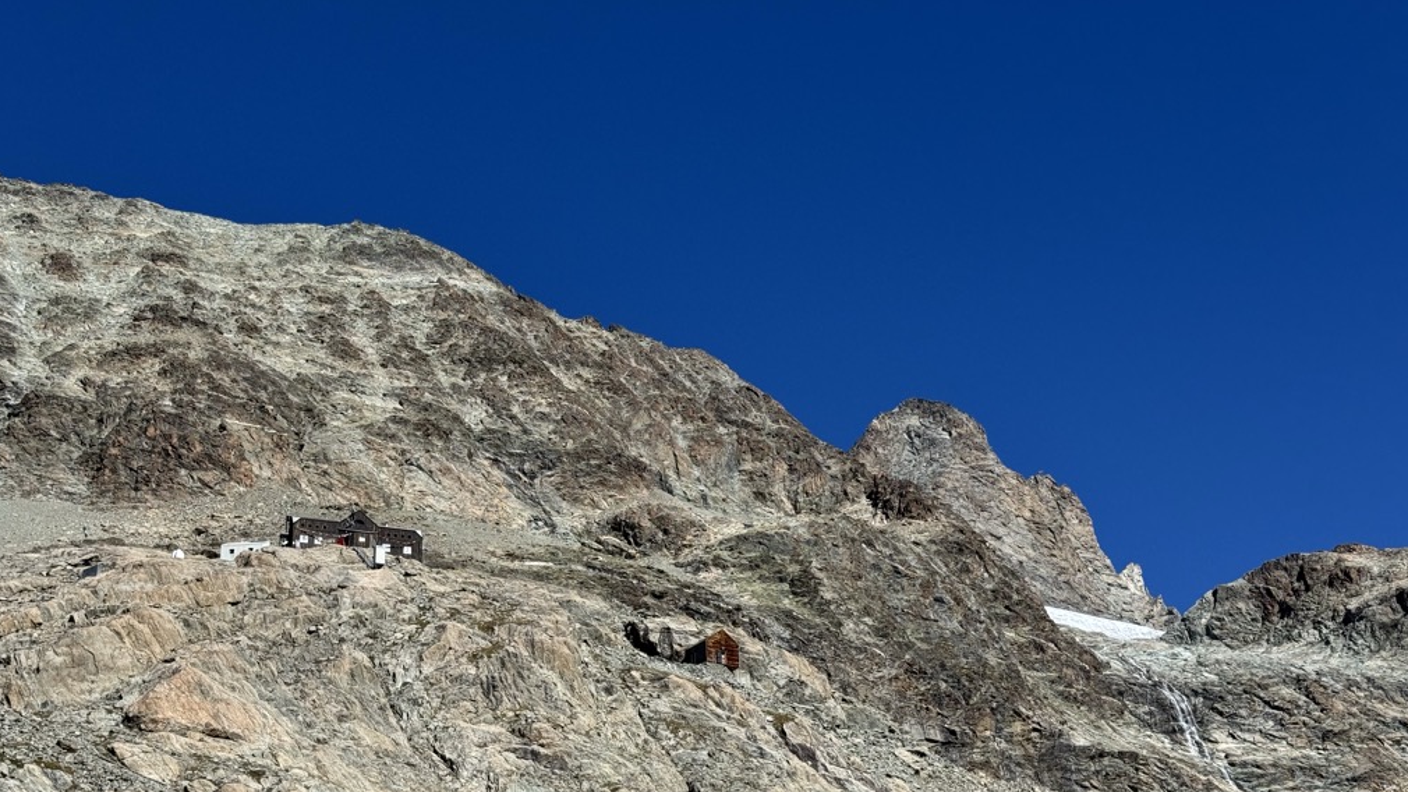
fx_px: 1979
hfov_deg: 39.2
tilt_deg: +26.8
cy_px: 378
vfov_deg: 22.6
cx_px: 700
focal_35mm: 53
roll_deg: +3.4
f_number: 1.78
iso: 64
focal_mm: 6.76
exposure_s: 1/5376
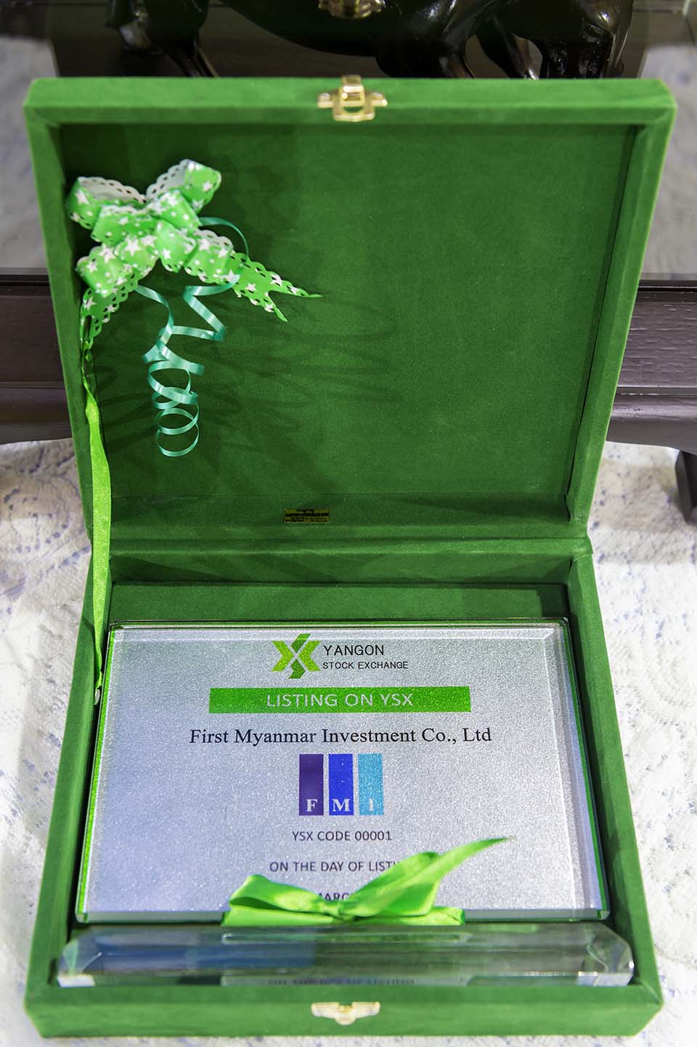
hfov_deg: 30.5
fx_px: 1279
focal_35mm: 44
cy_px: 524
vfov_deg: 44.5
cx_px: 348
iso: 640
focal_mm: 44
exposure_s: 1/5
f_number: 4.5
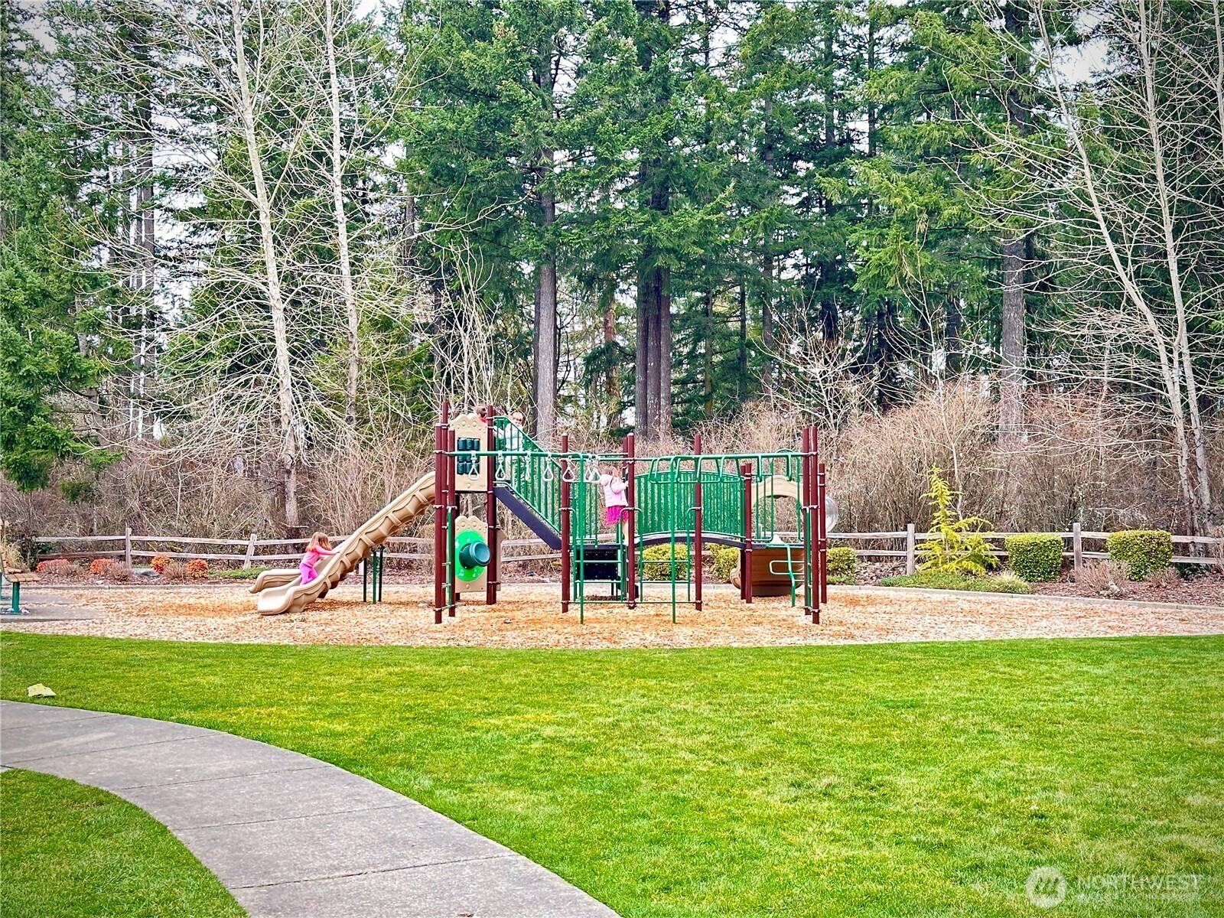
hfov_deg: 39.7
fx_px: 1697
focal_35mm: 48
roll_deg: +0.2
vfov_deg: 30.3
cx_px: 612
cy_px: 459
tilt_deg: +1.7
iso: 80
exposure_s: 1/166
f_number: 1.78
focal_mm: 6.86
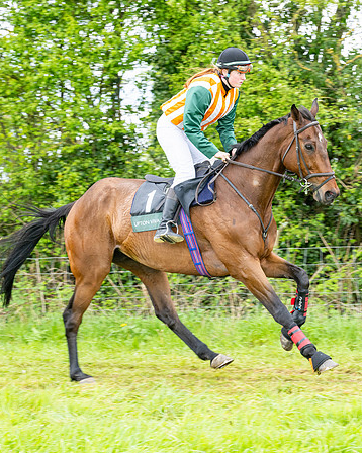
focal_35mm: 153
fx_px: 2050
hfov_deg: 10.1
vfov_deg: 12.6
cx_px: 230
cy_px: 210
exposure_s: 1/400
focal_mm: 99
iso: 400
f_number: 5
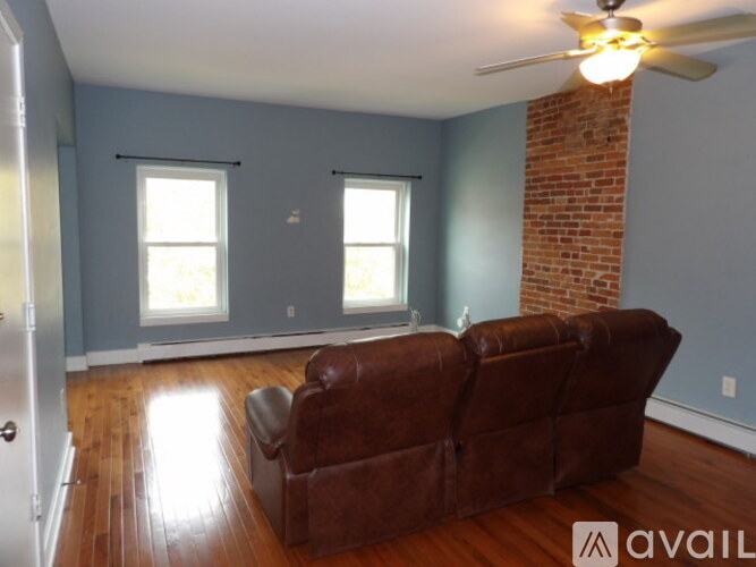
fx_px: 524
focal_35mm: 24
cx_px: 378
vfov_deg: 56.8
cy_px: 284
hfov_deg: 71.6
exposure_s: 1/33
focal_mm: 4.3
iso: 200
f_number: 3.2
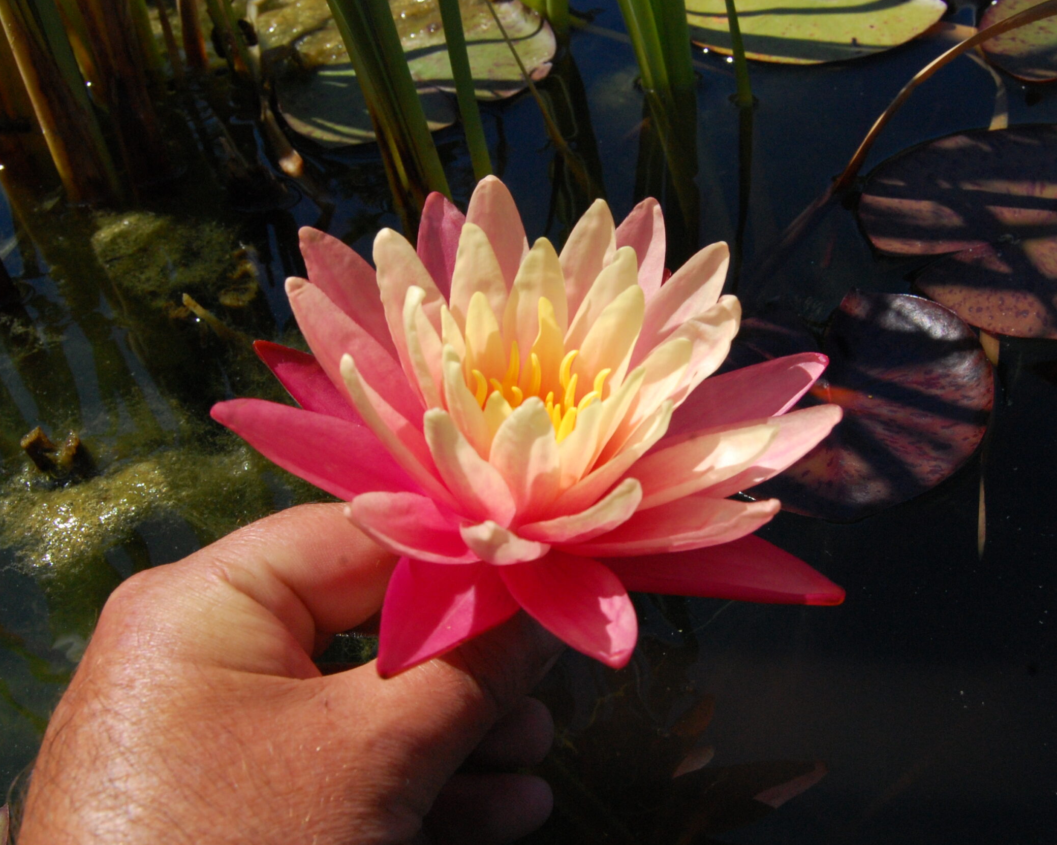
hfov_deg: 41.1
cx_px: 570
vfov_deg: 33.4
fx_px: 1408
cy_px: 419
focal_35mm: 45
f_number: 14
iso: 800
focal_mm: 26
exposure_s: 1/800
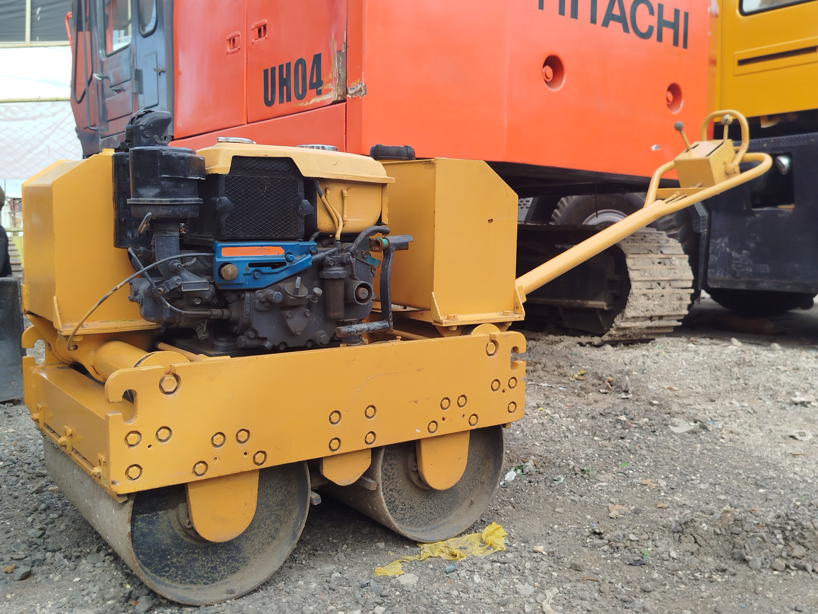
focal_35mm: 33
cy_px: 307
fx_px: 780
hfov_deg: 55.4
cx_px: 409
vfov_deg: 42.9
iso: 50
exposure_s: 1/336
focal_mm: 5.31
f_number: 1.7
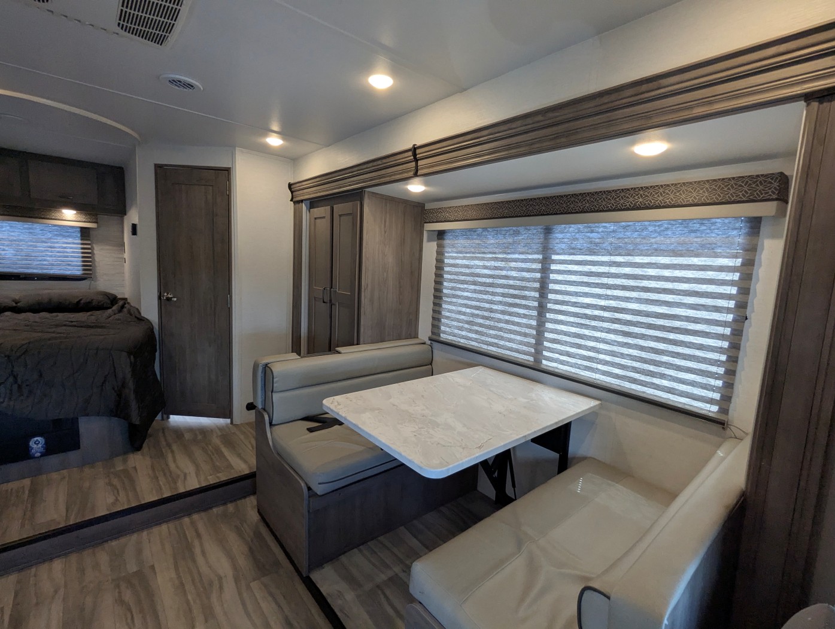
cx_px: 418
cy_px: 314
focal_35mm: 16
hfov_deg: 94.4
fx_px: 386
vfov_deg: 78.2
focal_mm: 2.35
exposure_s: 1/160
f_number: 2.2
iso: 217
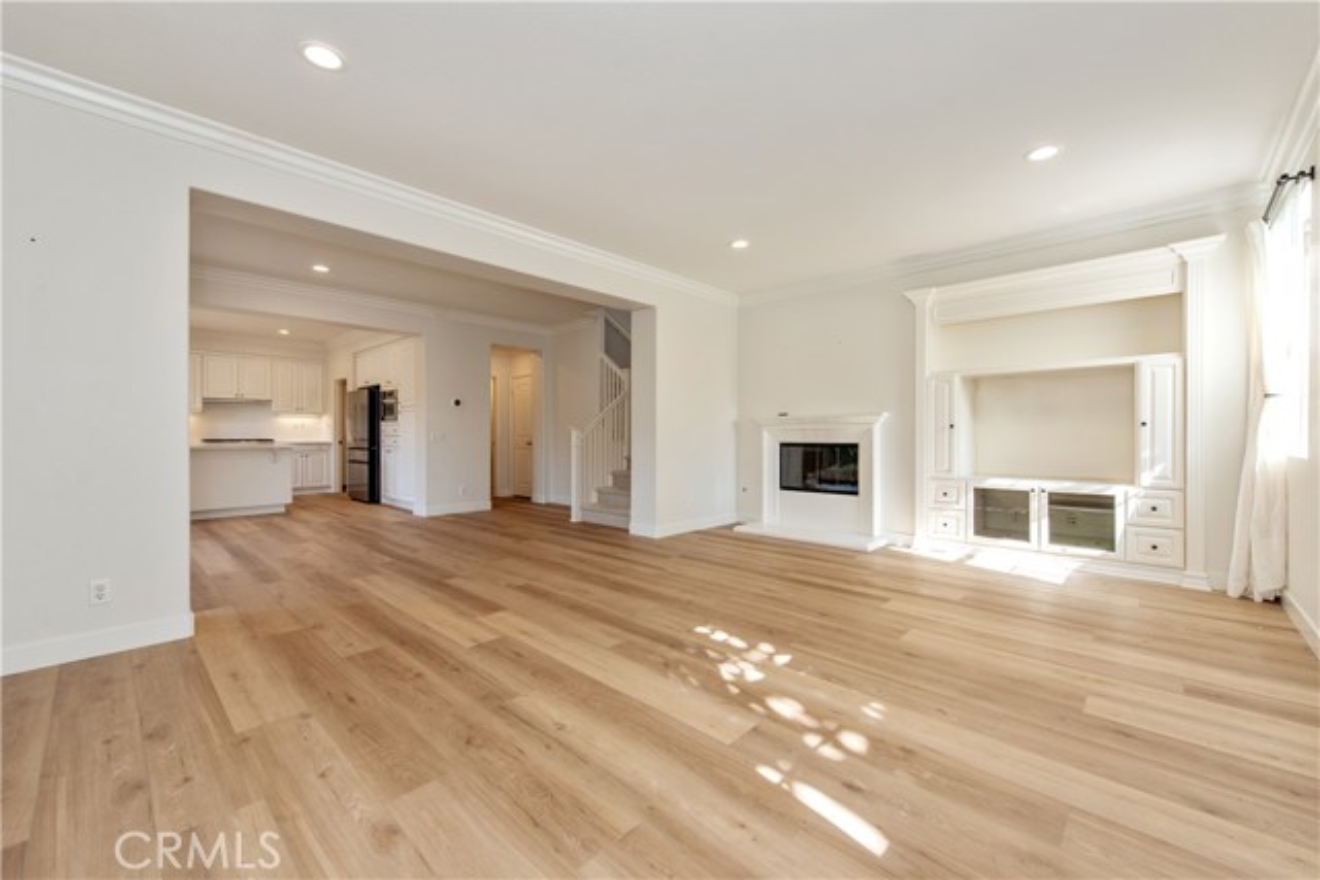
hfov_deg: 104.2
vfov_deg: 81.2
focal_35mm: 14
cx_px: 660
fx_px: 513
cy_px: 440
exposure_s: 1/125
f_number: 5.6
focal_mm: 14
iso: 500
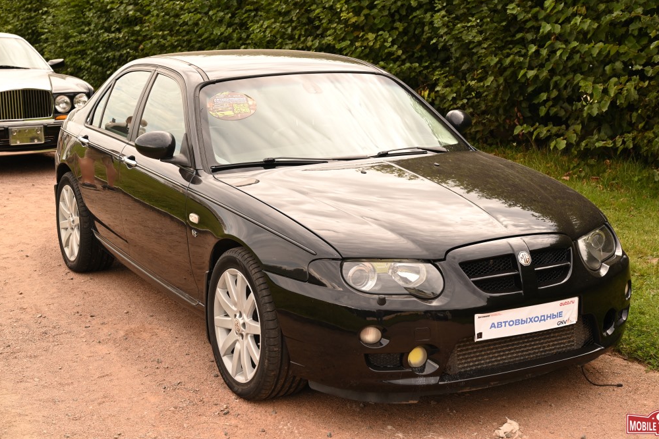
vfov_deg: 24.6
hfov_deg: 36.2
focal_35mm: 55
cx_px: 349
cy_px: 205
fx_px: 1007
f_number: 5.6
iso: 200
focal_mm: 50
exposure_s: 1/250
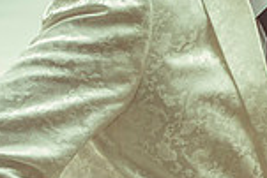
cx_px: 493
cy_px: 73
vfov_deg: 5.1
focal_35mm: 268
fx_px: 1990
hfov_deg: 7.4
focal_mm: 70
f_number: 5
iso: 160
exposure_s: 1/200
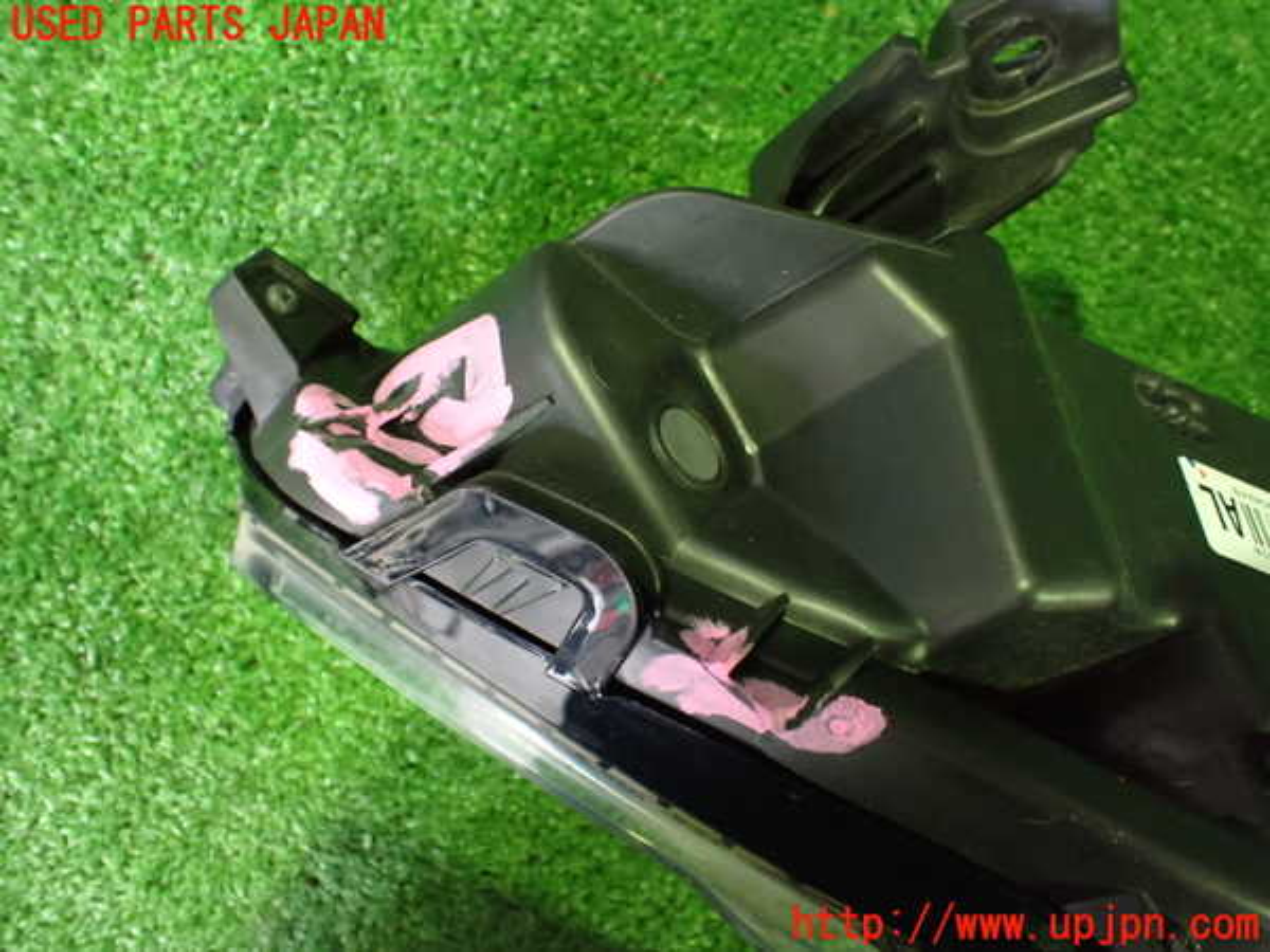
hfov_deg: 60.0
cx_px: 635
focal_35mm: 30
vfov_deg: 46.8
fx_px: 1101
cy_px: 476
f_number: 2.3
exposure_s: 1/30
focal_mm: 5.4
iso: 1250
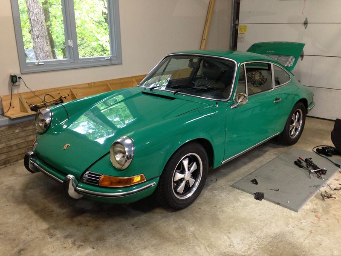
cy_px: 128
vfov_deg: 42.9
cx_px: 170
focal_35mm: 33
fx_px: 325
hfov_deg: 55.4
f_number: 2.4
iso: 200
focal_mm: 4.13
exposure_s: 1/20
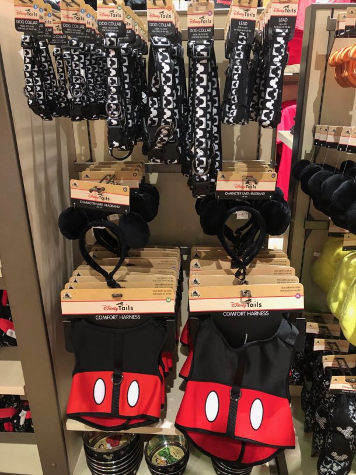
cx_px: 178
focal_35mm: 28
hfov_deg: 49.8
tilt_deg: -20.6
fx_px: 384
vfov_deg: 63.4
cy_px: 238
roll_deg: +0.5
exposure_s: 1/15
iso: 80
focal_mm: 3.99
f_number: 1.8
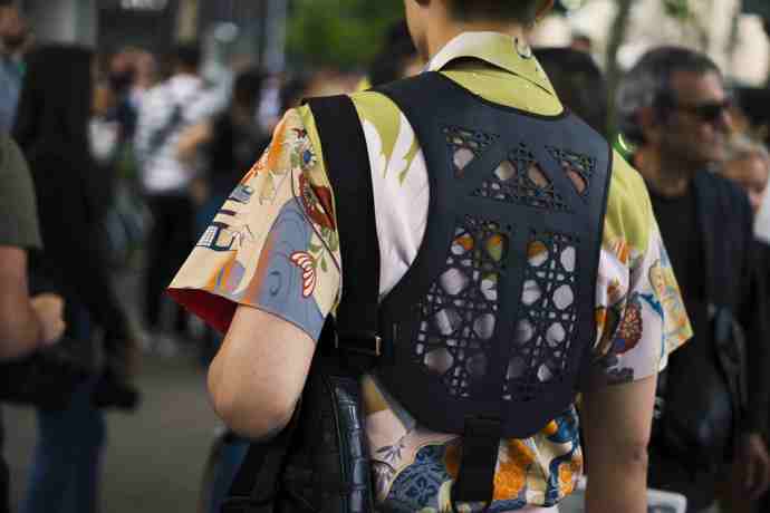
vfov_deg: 27.0
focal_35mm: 50
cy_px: 256
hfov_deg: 39.6
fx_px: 1069
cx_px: 385
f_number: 1.8
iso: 400
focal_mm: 50
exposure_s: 1/800
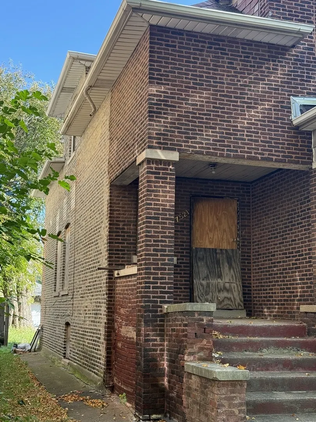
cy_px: 211
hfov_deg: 30.3
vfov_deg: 39.7
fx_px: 584
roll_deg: -0.2
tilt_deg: +9.4
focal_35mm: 48
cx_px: 158
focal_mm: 6.76
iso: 80
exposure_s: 1/324
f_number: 1.78
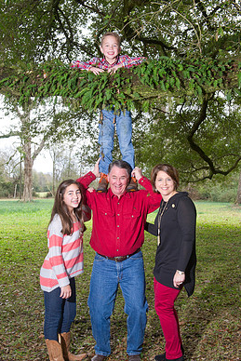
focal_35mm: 44
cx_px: 121
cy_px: 194
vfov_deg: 44.5
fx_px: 441
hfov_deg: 30.5
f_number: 7.1
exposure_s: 1/100
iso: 800
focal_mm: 38
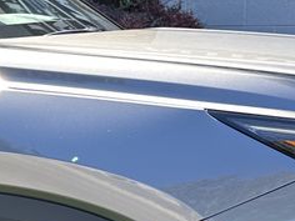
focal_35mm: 130
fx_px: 1108
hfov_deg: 14.5
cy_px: 79
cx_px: -102
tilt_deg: -1.5
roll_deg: -0.6
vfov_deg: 11.4
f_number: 1.78
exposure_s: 1/275
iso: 80
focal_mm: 6.86
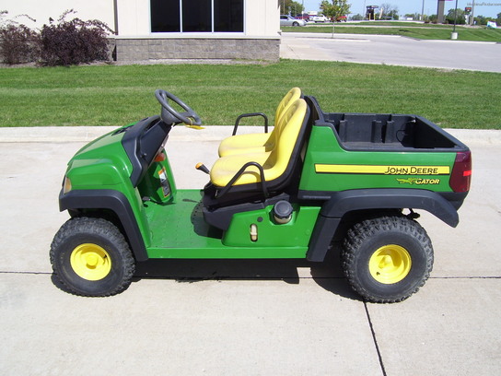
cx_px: 250
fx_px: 521
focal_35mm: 36
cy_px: 188
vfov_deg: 39.7
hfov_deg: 51.4
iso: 80
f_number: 4.8
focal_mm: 6
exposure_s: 1/500
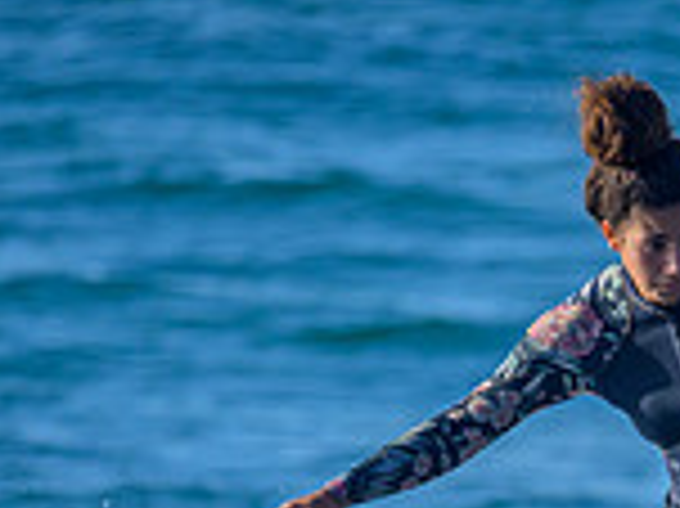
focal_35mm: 2955
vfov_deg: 0.5
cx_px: 937
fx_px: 58002
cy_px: 802
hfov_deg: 0.7
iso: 640
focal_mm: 800
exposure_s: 1/2000
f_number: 6.3
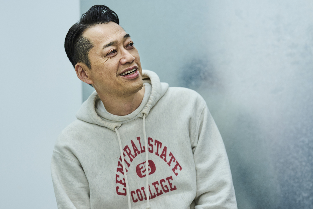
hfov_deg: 23.9
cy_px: 104
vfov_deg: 16.1
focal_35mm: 85
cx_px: 156
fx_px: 739
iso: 250
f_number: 2.8
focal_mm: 85
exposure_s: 1/80
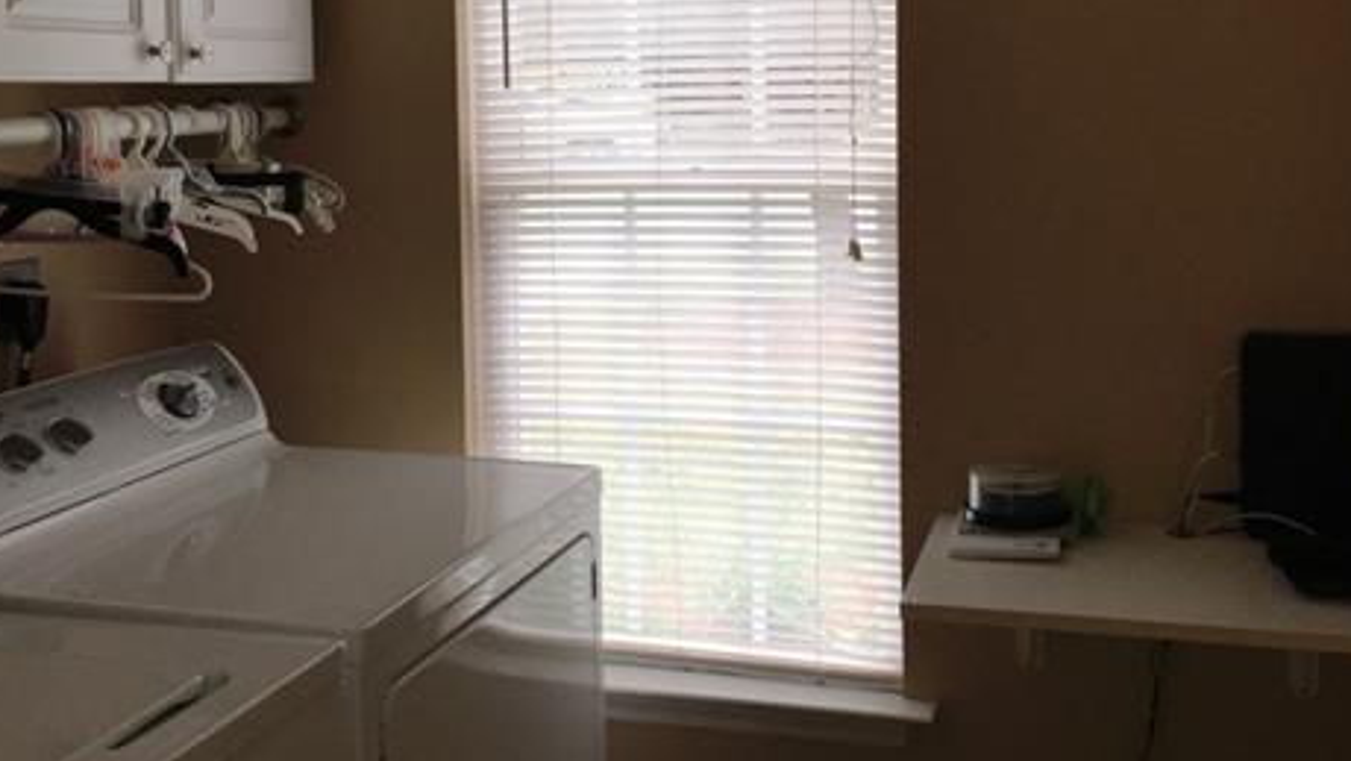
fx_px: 1577
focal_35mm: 44
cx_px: 684
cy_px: 206
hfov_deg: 46.4
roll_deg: +0.6
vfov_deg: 26.8
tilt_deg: -1.4
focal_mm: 4.15
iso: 40
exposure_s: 1/120
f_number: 2.2
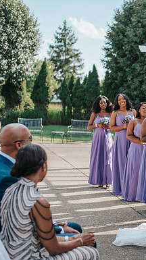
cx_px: 171
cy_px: 130
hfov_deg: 14.8
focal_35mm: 79
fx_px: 545
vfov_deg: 26.9
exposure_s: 1/2500
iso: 200
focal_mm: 50
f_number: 2.5
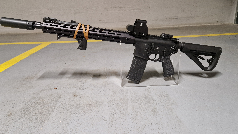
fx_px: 164
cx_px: 118
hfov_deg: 71.9
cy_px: 60
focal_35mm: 26
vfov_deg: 44.3
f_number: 1.8
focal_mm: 5.4
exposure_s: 1/33
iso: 500
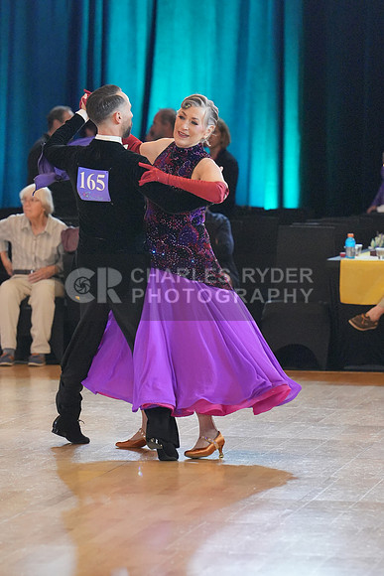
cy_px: 288
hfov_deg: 6.1
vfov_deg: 9.1
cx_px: 192
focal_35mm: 225
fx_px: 3598
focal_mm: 150
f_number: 3.5
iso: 4000
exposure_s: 1/500
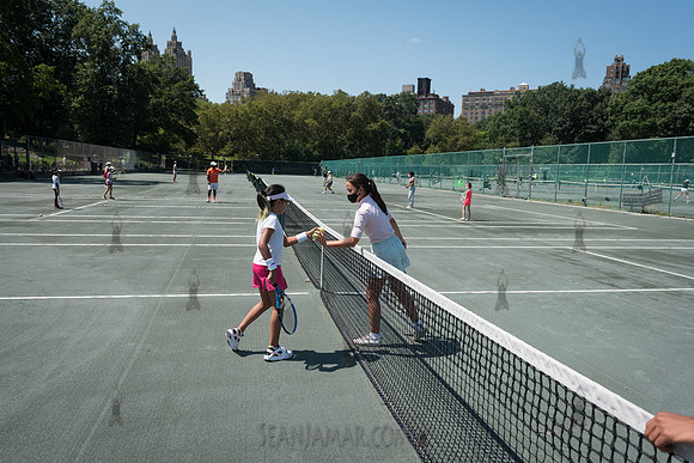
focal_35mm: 27
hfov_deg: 67.4
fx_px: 521
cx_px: 347
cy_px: 232
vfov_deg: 48.0
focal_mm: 27
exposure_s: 1/1000
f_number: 4.5
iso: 125
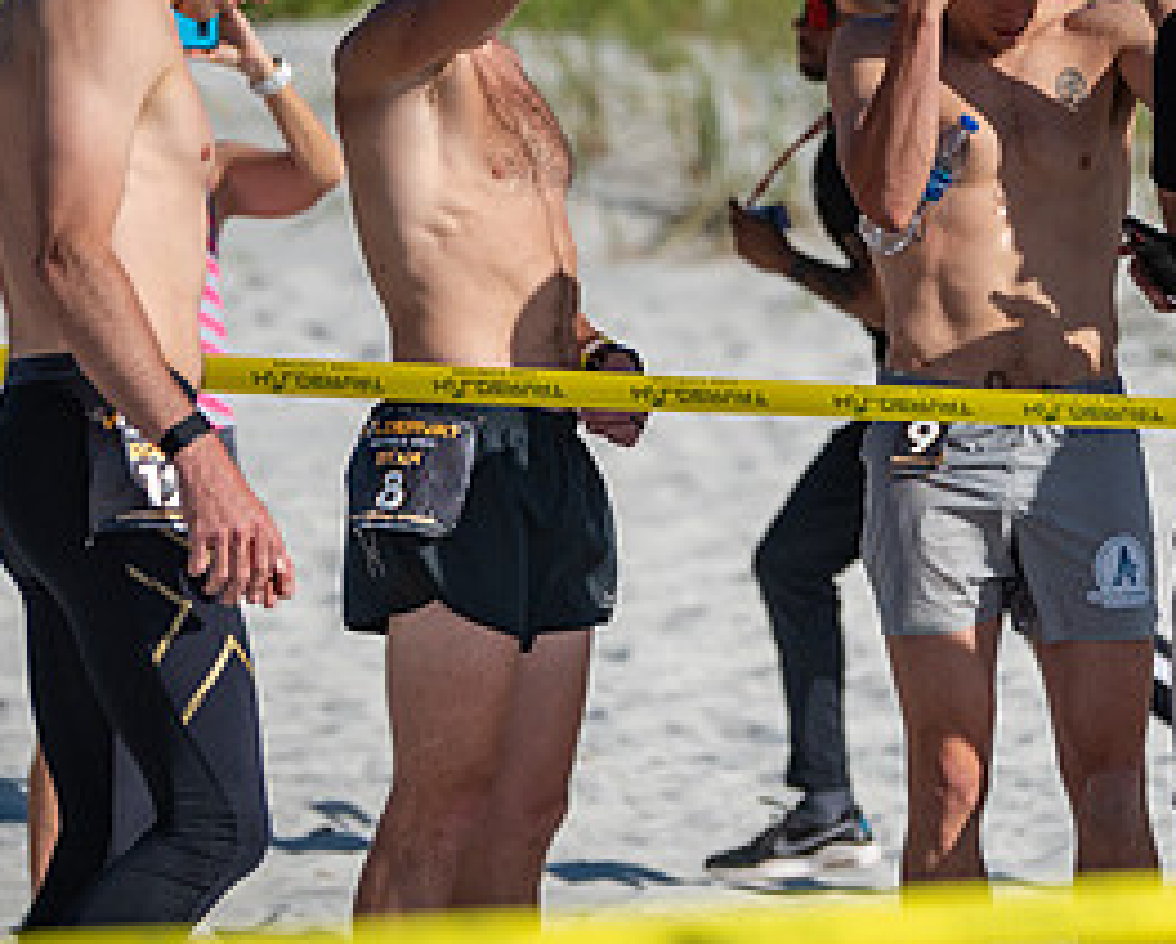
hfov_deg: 6.1
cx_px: 856
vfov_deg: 4.9
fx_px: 11115
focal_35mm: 319
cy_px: 142
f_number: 2.8
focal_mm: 130
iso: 360
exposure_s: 1/4000
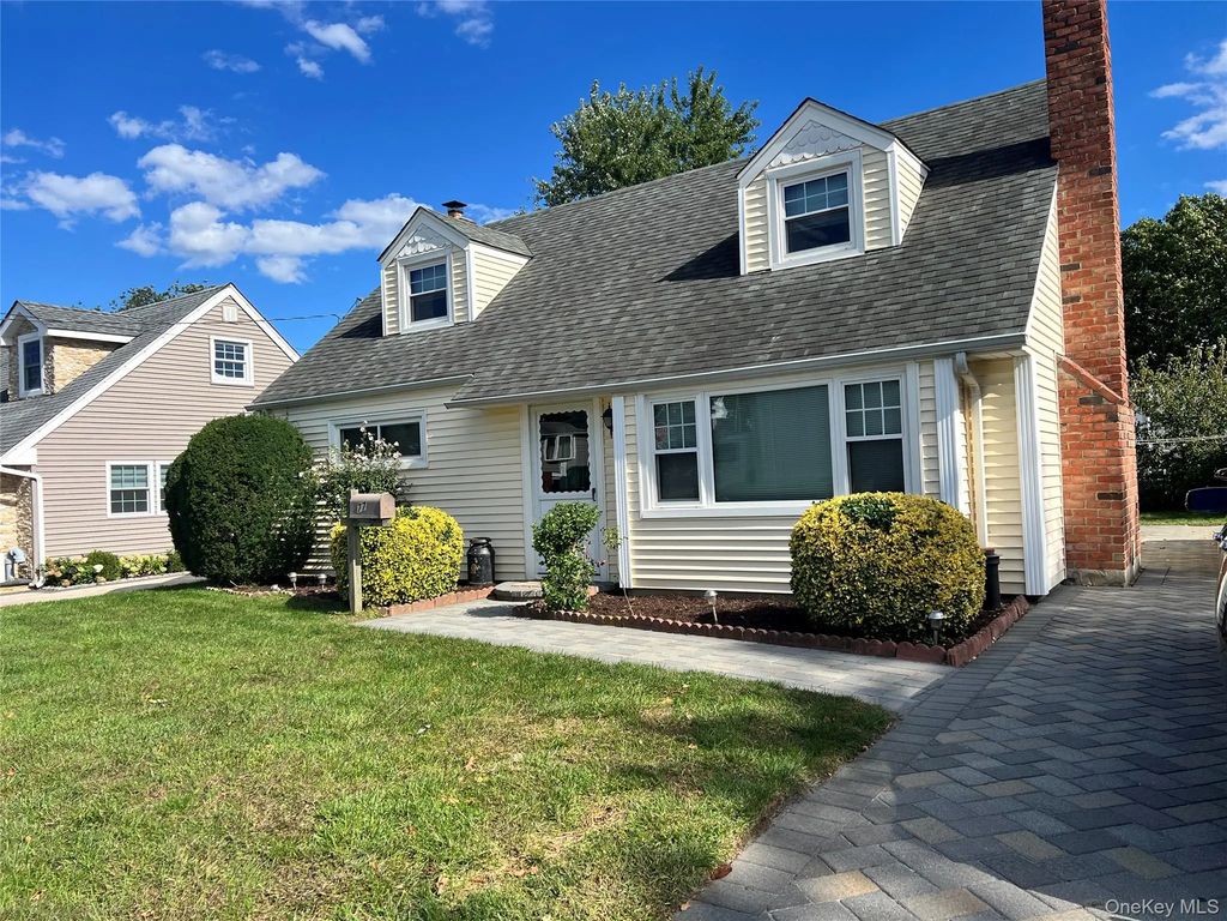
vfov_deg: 53.1
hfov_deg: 67.3
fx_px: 922
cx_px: 614
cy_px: 460
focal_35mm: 26
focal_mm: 5.7
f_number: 1.5
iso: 50
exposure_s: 1/3831
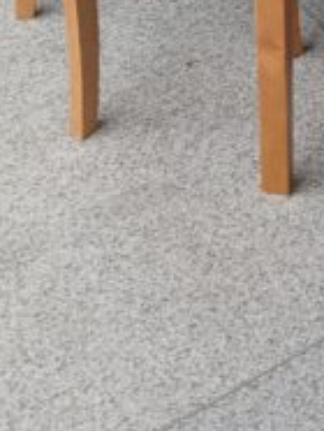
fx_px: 996
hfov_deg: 17.9
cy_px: -182
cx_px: 340
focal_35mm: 80
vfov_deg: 21.2
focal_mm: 3.98
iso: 80
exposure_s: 1/60
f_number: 1.8
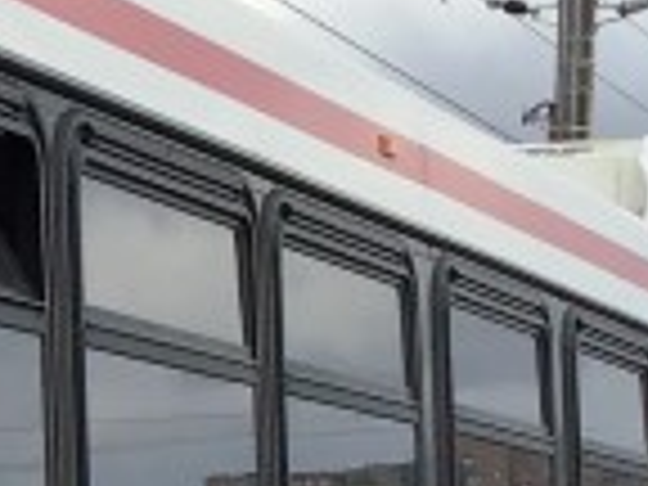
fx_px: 4118
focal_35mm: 220
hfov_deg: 8.1
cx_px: -1017
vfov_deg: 6.7
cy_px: 495
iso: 25
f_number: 2.4
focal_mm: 3.3
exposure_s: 1/905
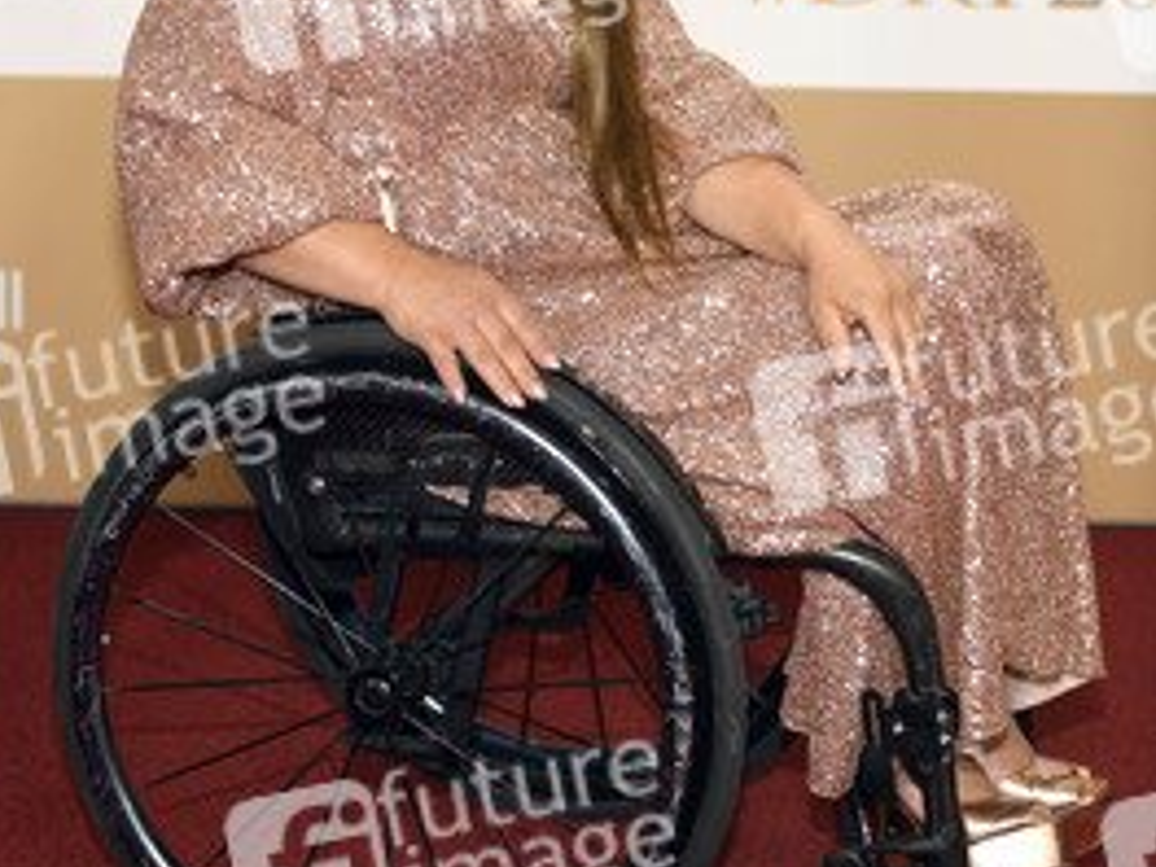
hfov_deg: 19.3
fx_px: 3406
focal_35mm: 102
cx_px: 578
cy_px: 188
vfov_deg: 14.4
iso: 640
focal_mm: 70
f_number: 3.2
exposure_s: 1/500
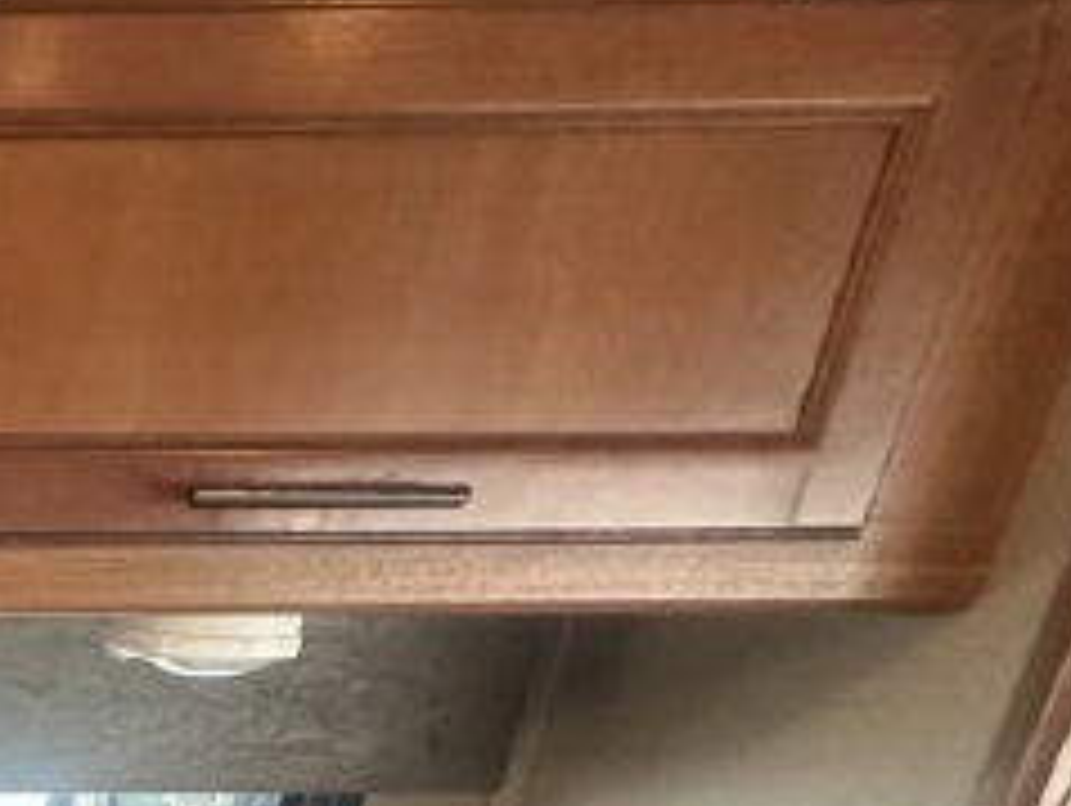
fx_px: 1456
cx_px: -414
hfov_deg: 29.7
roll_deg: -0.1
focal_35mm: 47
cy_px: 1216
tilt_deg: -23.4
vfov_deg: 24.1
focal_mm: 2.22
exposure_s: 1/99
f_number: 2.2
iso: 200
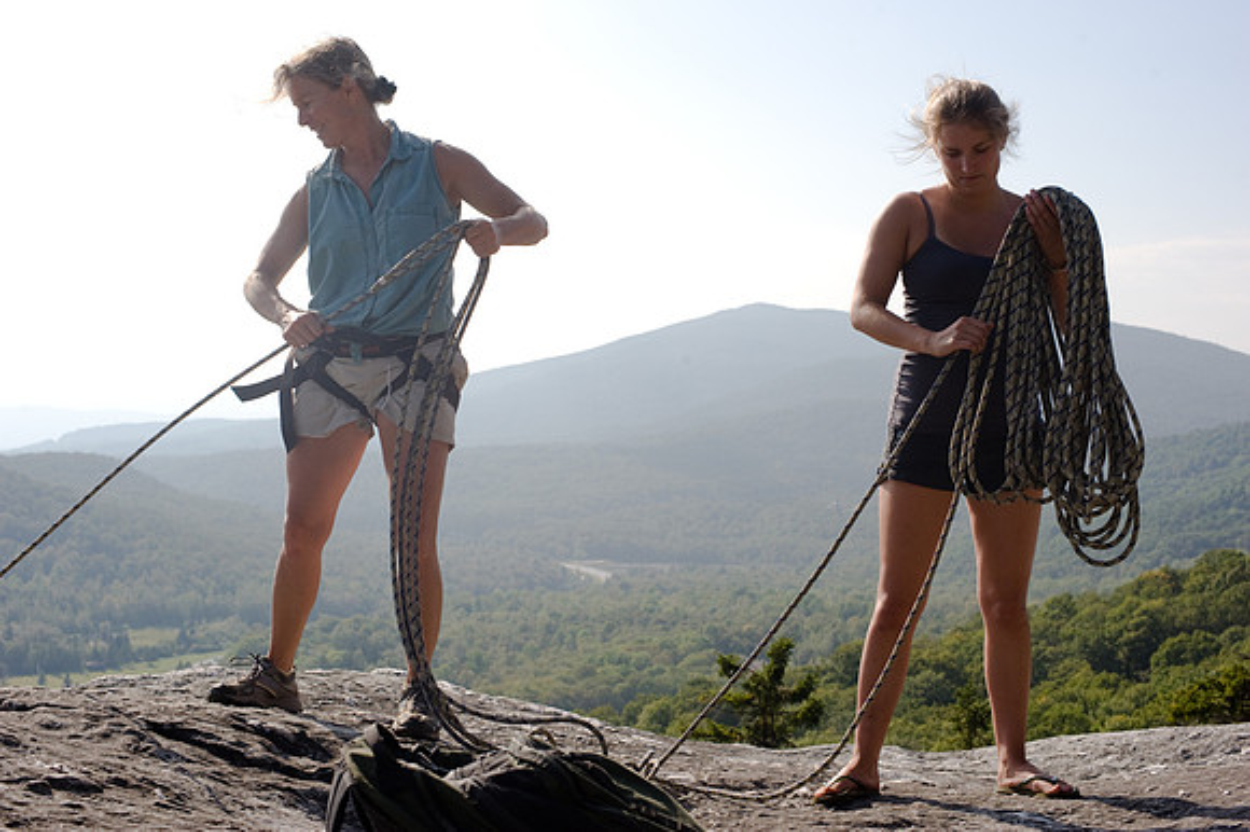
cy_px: 416
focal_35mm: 50
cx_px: 625
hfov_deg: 39.6
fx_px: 1735
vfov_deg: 27.0
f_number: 8
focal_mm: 50
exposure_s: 1/1250
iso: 400
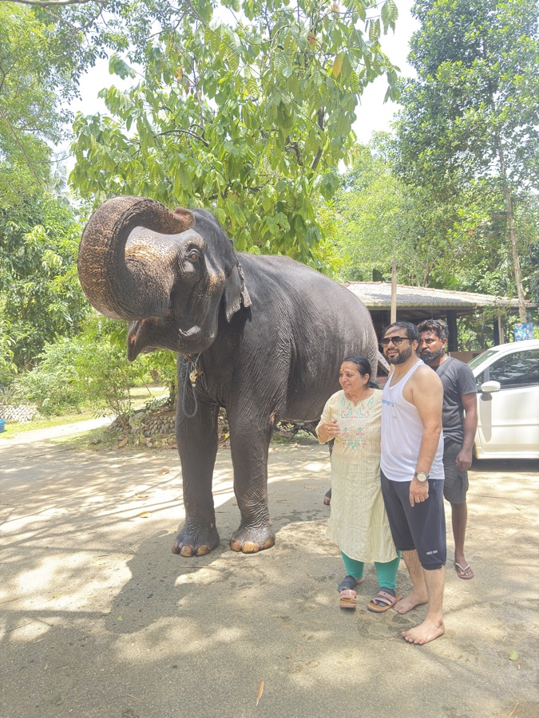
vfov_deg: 71.6
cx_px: 270
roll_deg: +2.9
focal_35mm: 24
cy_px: 359
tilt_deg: +1.3
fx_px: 498
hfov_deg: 56.8
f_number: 1.78
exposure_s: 1/228
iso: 200
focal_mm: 6.76
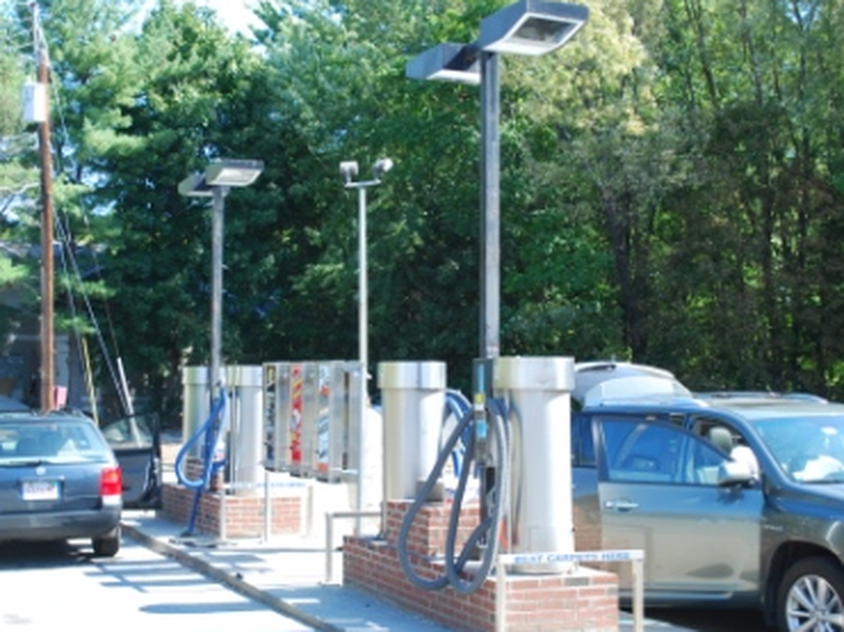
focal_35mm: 56
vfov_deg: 26.1
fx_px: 1364
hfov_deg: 34.4
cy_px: 326
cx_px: 404
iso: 200
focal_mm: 32
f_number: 5.6
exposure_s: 1/125
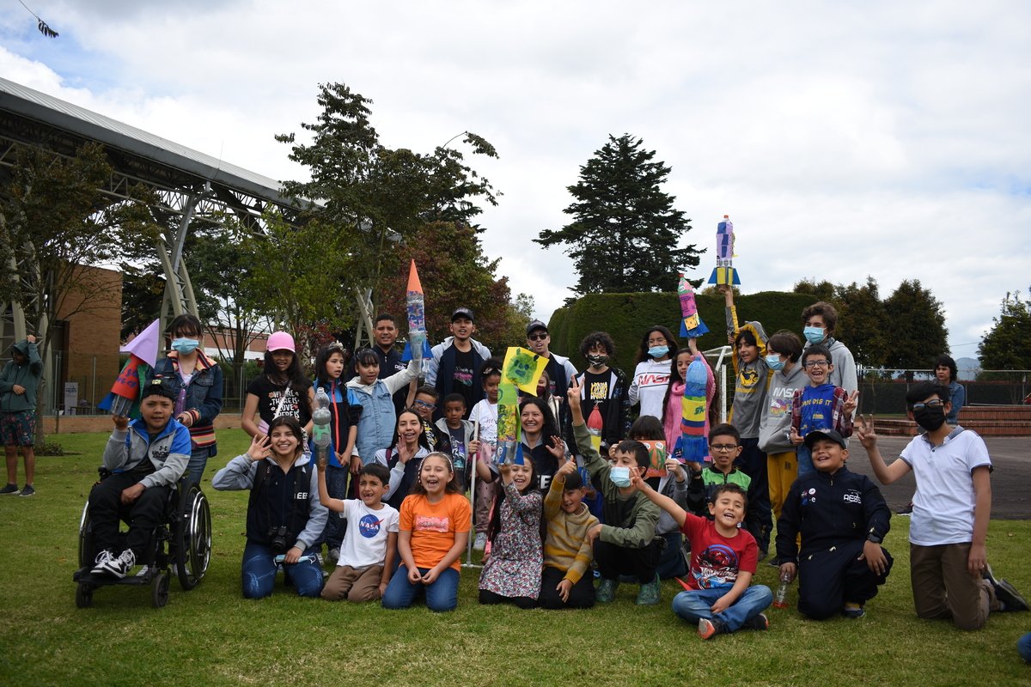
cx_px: 516
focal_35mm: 30
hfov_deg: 61.9
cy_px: 344
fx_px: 859
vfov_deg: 43.6
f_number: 4
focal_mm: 20
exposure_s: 1/640
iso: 100
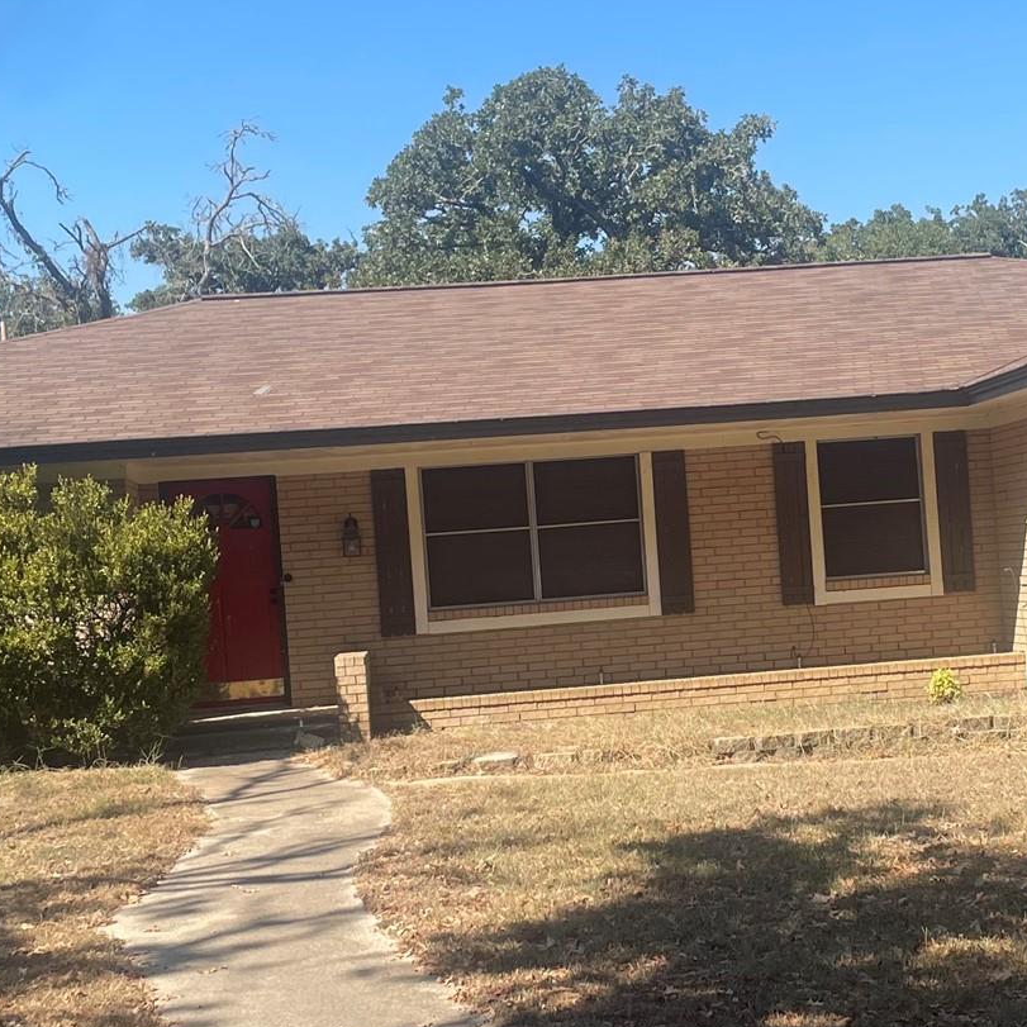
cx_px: 695
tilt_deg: -0.4
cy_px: 575
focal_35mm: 58
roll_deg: +4.2
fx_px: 1947
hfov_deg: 29.3
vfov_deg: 29.5
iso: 32
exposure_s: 1/2257
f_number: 1.6
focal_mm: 4.2
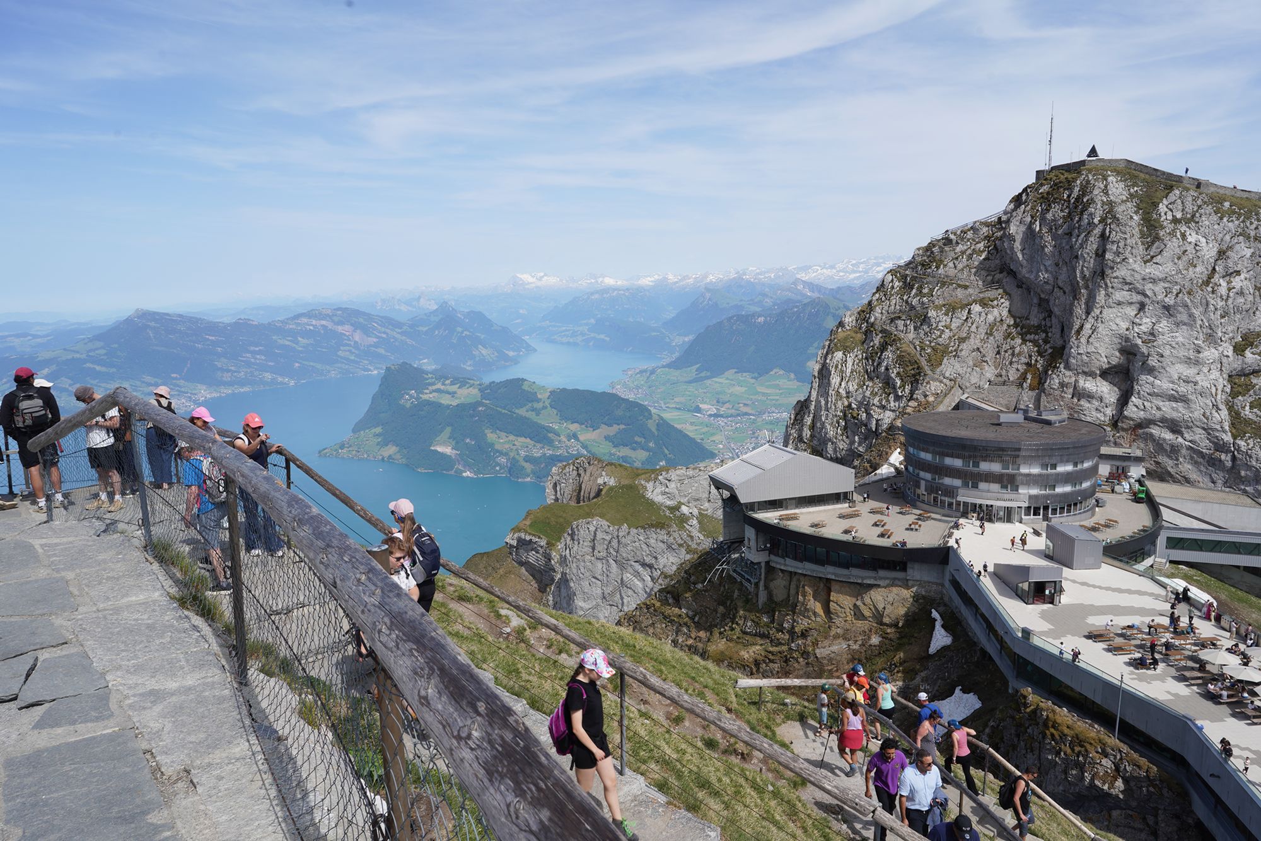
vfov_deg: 53.1
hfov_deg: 73.7
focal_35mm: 24
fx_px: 841
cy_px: 420
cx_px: 630
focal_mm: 24
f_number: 14
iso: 100
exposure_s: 1/100
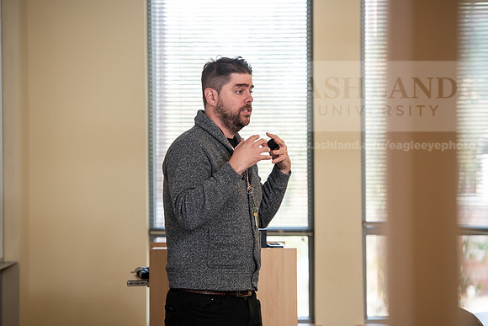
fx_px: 2102
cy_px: 163
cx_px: 244
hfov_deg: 13.2
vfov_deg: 8.9
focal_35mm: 155
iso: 640
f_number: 4
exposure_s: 1/200
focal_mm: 155
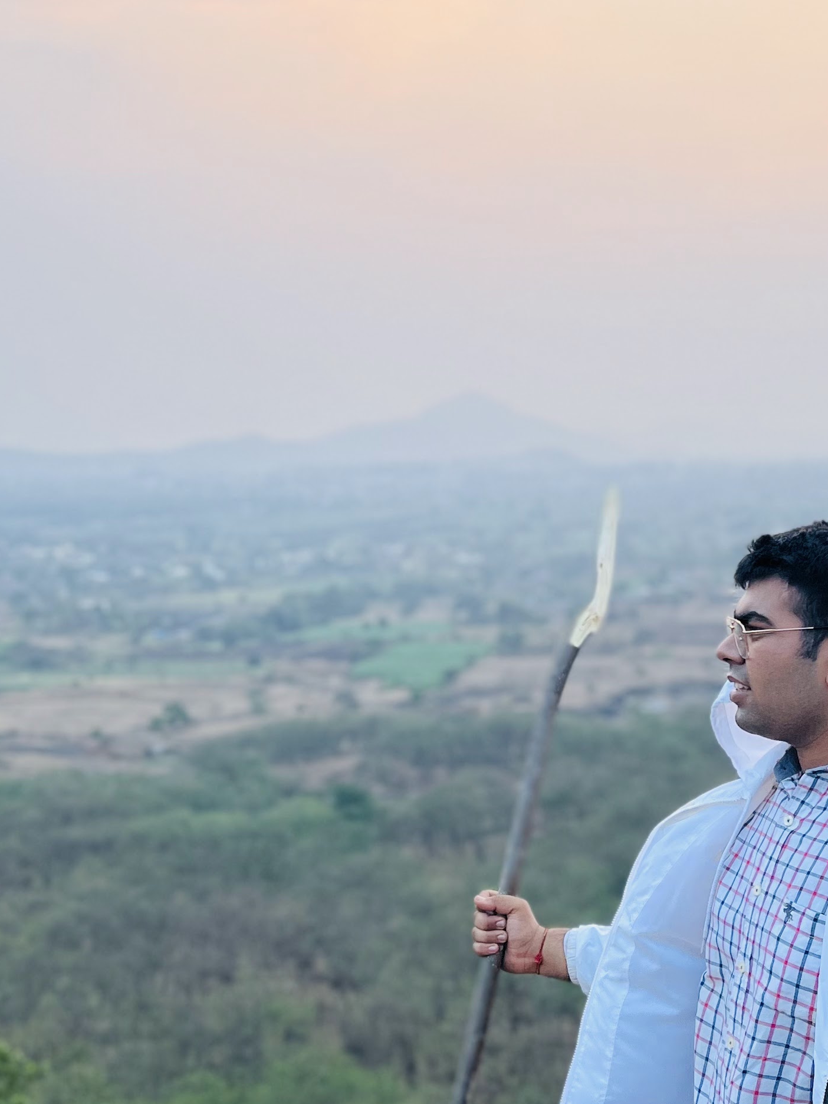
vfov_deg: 34.3
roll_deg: +1.0
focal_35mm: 56
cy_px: 545
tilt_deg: -3.6
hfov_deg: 26.0
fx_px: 1786
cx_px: 548
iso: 40
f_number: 1.6
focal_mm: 5.1
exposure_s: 1/188
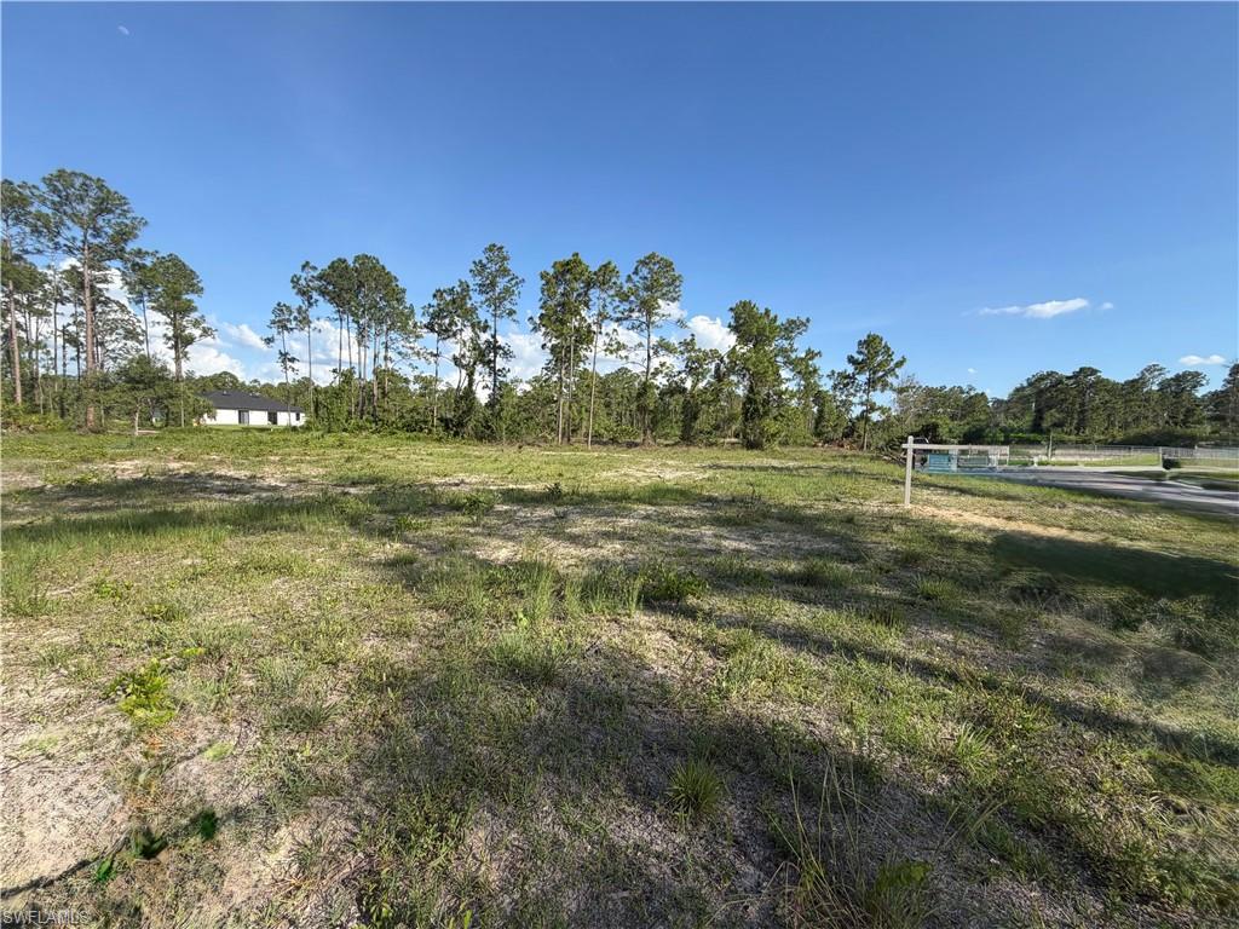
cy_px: 464
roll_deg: -1.7
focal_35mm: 14
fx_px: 501
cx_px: 620
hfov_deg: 102.1
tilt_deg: -5.0
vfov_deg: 85.7
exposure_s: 1/770
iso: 25
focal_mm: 2.22
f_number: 2.2
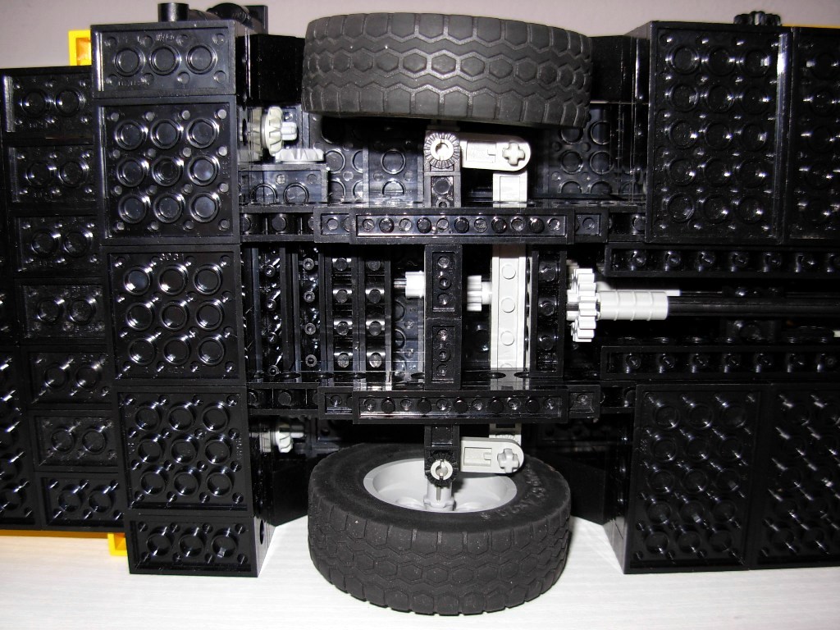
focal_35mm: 38
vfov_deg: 37.7
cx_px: 420
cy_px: 315
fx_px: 922
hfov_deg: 49.0
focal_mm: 6.3
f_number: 2.9
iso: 79
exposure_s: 1/22.6
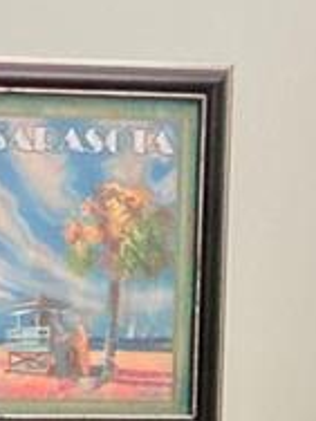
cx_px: -486
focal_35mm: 179
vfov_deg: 10.1
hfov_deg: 7.6
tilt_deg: -7.5
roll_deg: +0.8
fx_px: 2179
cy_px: 871
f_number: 1.8
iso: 320
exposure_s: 1/60
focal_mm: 3.99
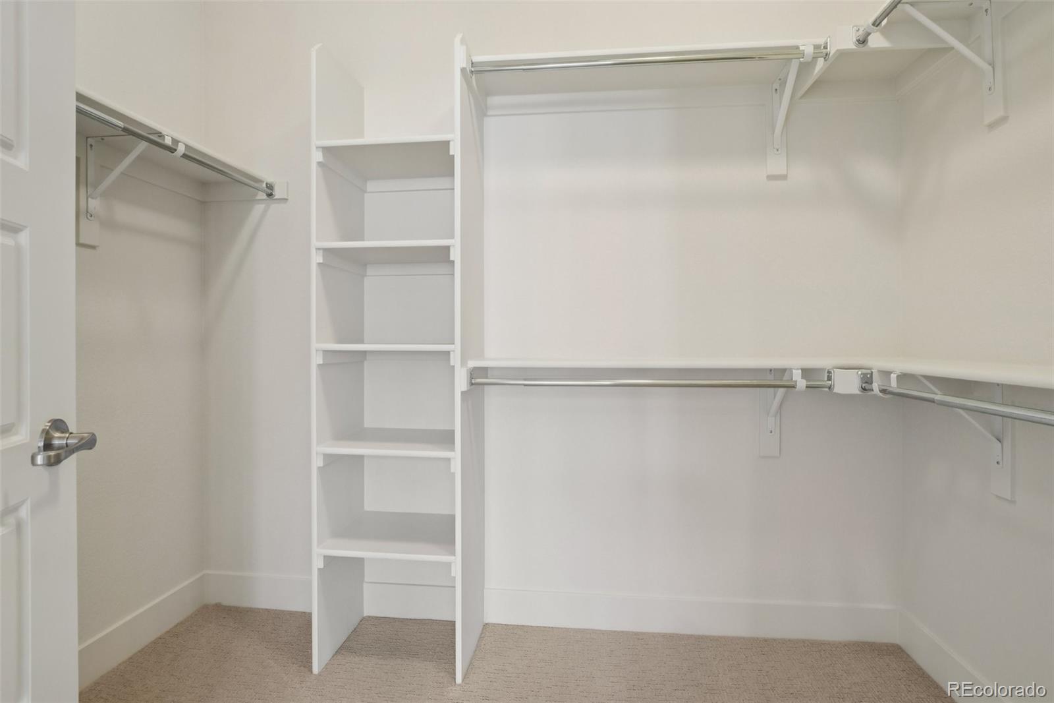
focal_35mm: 16
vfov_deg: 72.0
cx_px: 527
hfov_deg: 95.0
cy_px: 352
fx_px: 483
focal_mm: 11
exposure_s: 1/30
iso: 800
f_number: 8
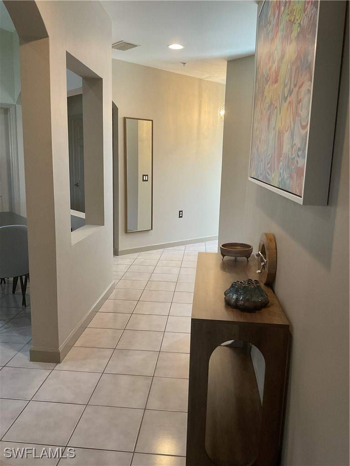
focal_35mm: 29
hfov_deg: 48.2
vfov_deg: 61.7
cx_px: 175
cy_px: 233
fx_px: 391
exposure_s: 1/60
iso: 80
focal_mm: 3
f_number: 1.8
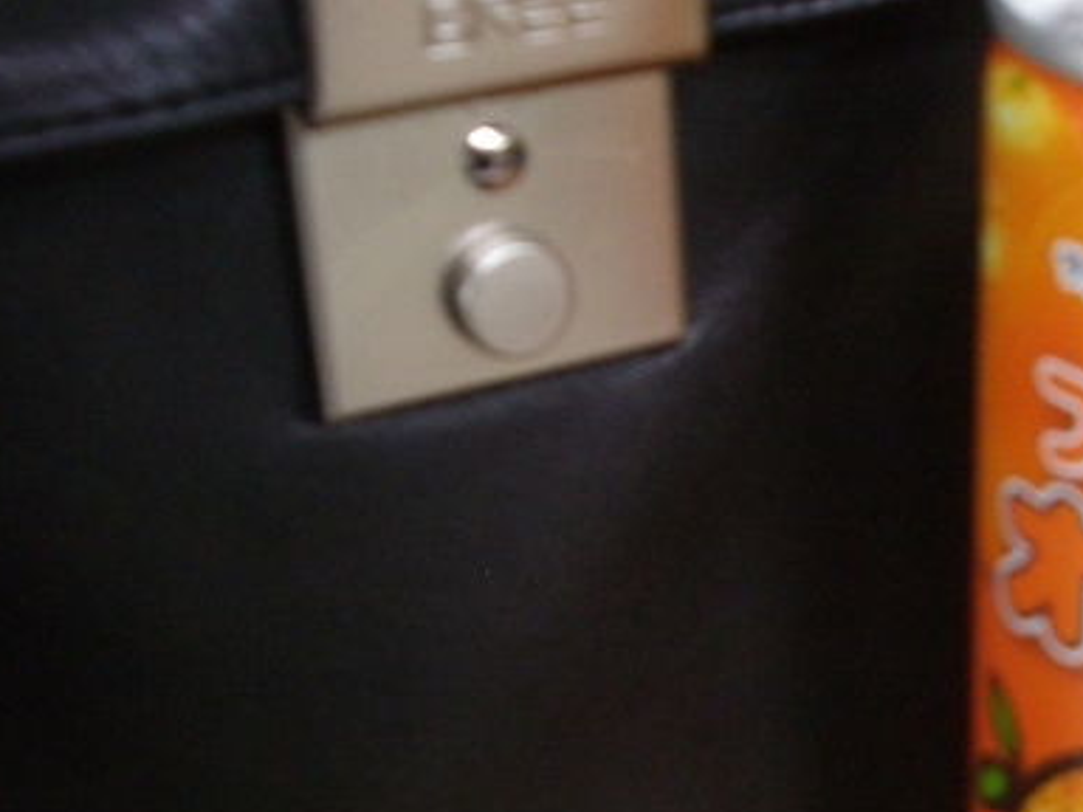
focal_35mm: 73
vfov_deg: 20.0
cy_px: 640
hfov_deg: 25.3
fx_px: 2284
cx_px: 1103
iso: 200
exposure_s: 1/15
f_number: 2.6
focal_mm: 5.8
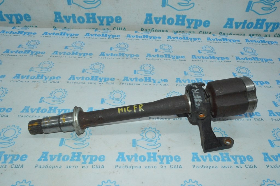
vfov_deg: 47.9
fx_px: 210
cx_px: 140
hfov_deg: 67.4
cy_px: 93
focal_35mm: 27
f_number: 22
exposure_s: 1/100
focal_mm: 18
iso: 4500
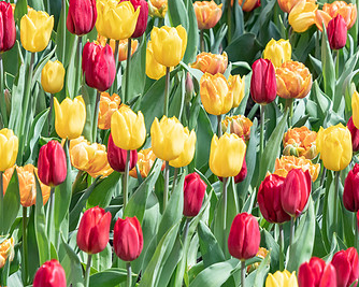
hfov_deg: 4.3
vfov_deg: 3.4
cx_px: 209
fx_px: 4812
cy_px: 117
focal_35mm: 453
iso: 400
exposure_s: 1/320
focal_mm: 185
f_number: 8
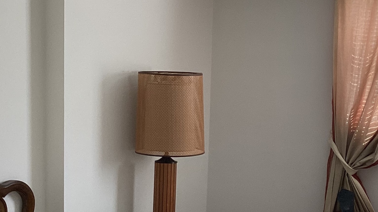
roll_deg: -2.0
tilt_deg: -8.4
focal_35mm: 72
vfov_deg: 16.7
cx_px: 324
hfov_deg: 28.5
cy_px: 140
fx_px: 722
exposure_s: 1/120
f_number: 2.4
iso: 64
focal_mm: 3.3
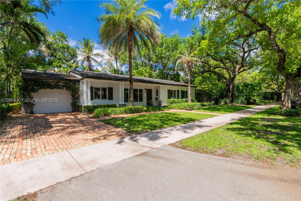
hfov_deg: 95.0
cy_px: 100
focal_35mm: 16
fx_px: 138
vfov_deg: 72.0
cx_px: 150
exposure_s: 1/250
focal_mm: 11
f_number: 9
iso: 250
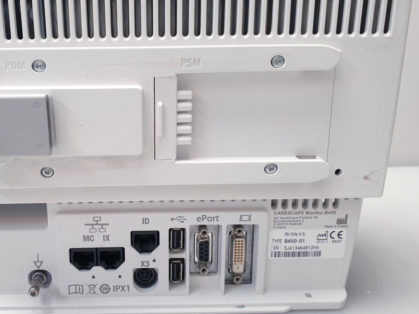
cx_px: 139
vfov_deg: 38.6
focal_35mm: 37
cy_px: 166
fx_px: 448
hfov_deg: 49.2
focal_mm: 4.3
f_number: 2.4
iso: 80
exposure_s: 1/50
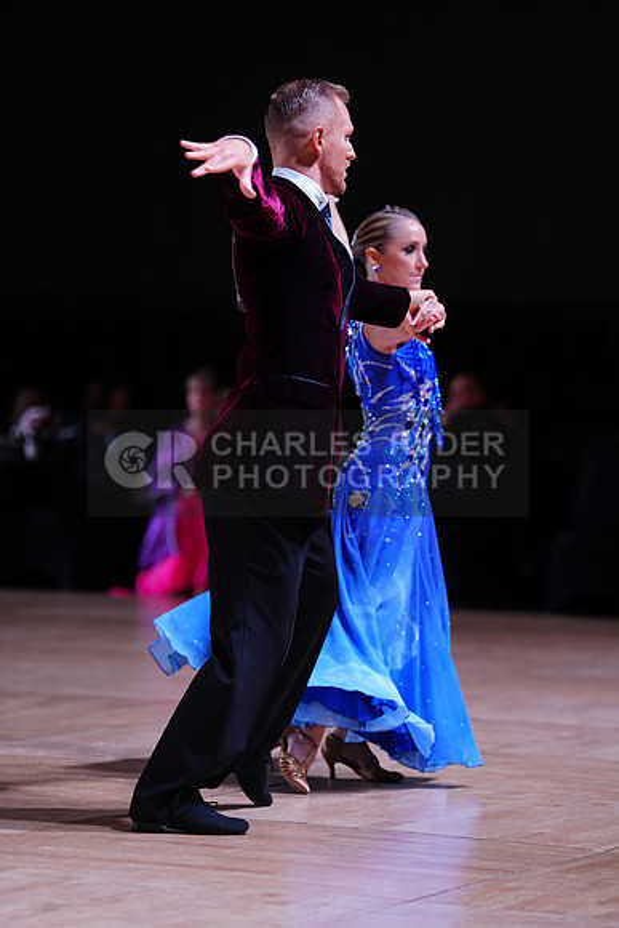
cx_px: 310
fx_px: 3815
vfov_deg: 13.9
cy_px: 464
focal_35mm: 148
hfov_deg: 9.3
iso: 640
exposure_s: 1/500
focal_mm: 148
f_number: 2.8
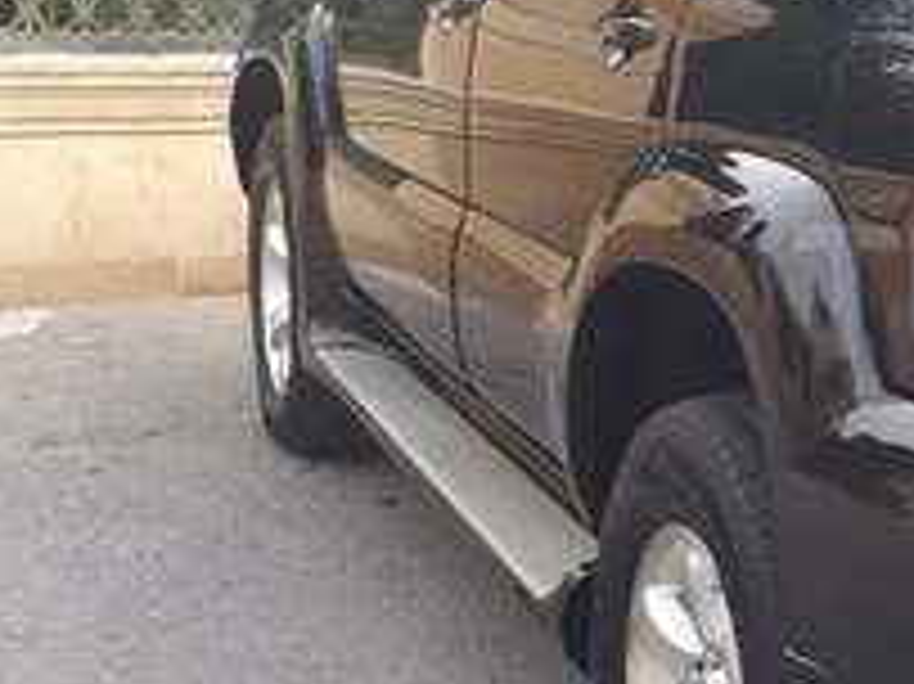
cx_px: 1256
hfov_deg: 20.0
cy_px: 290
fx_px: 2322
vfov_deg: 16.8
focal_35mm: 88
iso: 40
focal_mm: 3.6
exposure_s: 1/171
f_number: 1.9
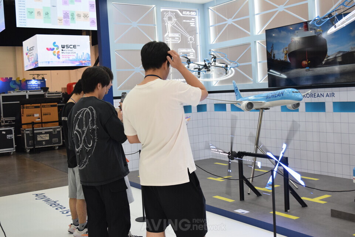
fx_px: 429
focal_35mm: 44
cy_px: 118
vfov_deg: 30.8
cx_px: 178
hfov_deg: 45.0
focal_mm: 29
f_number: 5.6
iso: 1800
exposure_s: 1/250
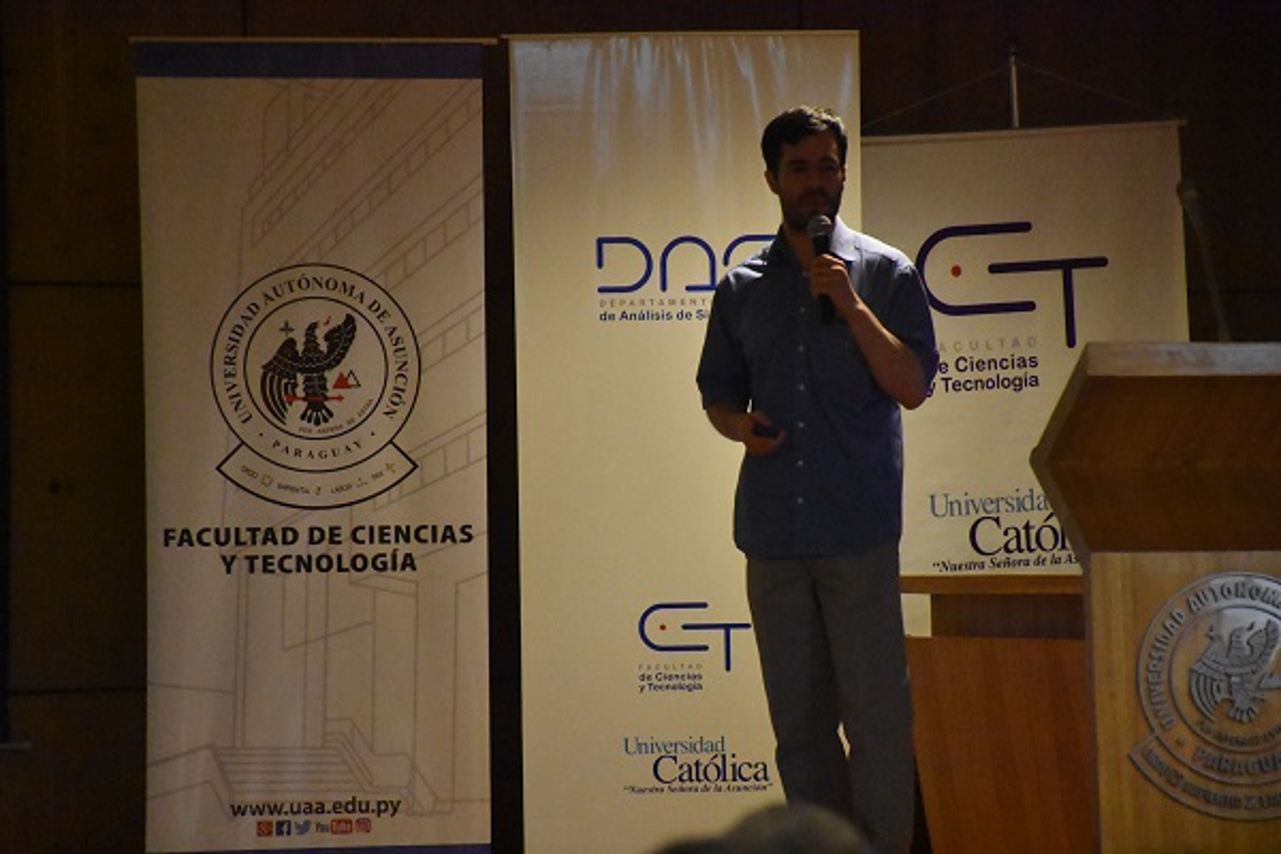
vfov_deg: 6.5
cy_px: 427
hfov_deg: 9.8
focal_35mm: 210
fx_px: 7472
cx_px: 640
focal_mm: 140
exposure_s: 1/160
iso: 12800
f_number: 5.6
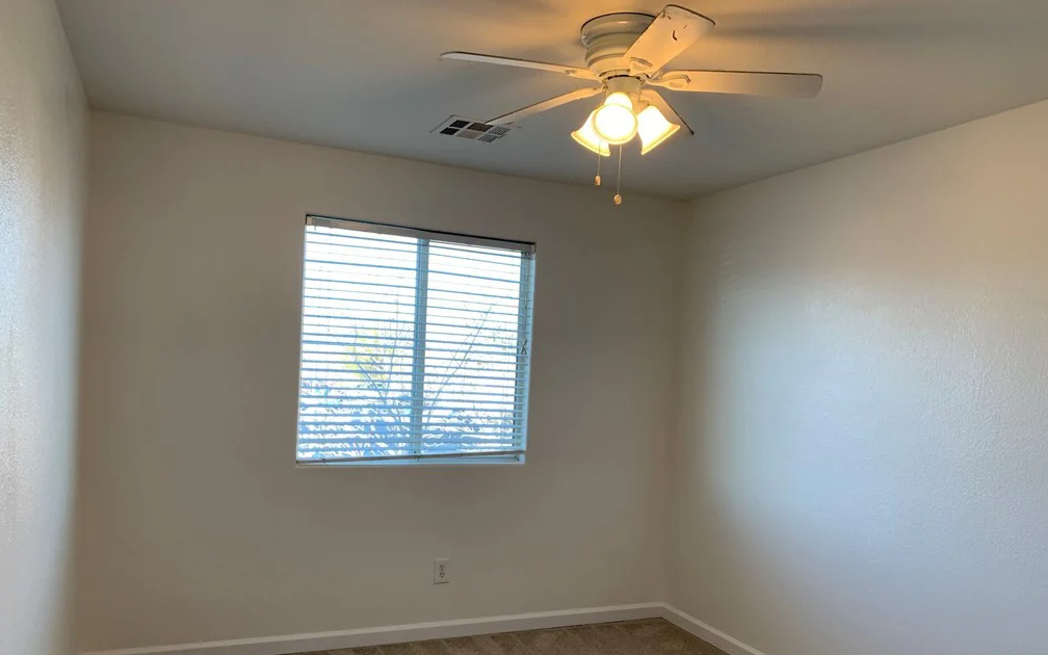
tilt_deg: -1.4
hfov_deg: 66.5
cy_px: 393
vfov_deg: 44.3
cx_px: 526
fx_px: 800
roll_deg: -3.5
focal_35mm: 28
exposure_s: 1/120
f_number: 1.8
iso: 80
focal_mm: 4.25
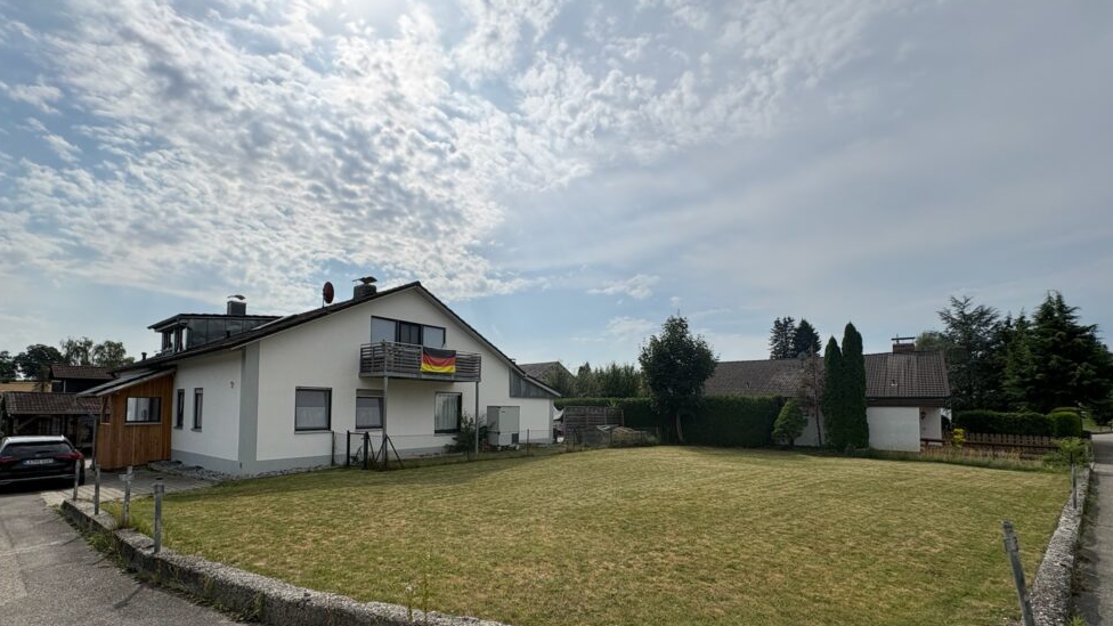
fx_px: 472
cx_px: 569
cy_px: 388
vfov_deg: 66.2
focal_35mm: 16
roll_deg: -0.6
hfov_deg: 99.4
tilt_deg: +2.2
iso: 50
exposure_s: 1/5263
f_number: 2.2
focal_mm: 2.22
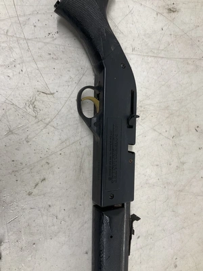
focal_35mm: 29
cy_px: 136
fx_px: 227
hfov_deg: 48.2
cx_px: 102
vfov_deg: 61.7
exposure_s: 1/120
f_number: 1.8
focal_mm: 3
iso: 40
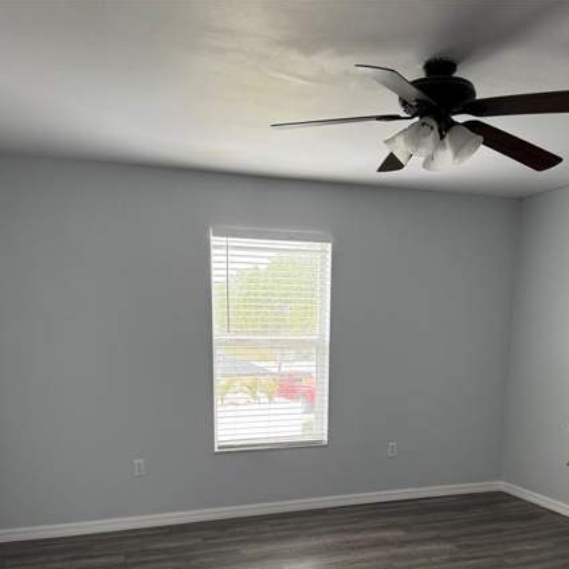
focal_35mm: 32
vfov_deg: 49.1
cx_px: 290
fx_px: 595
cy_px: 428
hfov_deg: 51.1
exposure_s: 1/198
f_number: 1.78
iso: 200
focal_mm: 6.76
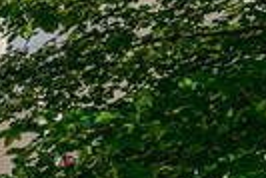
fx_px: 533
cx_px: -336
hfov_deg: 16.3
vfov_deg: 18.0
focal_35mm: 72
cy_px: -39
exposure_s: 1/320
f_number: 7.1
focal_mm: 10
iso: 100
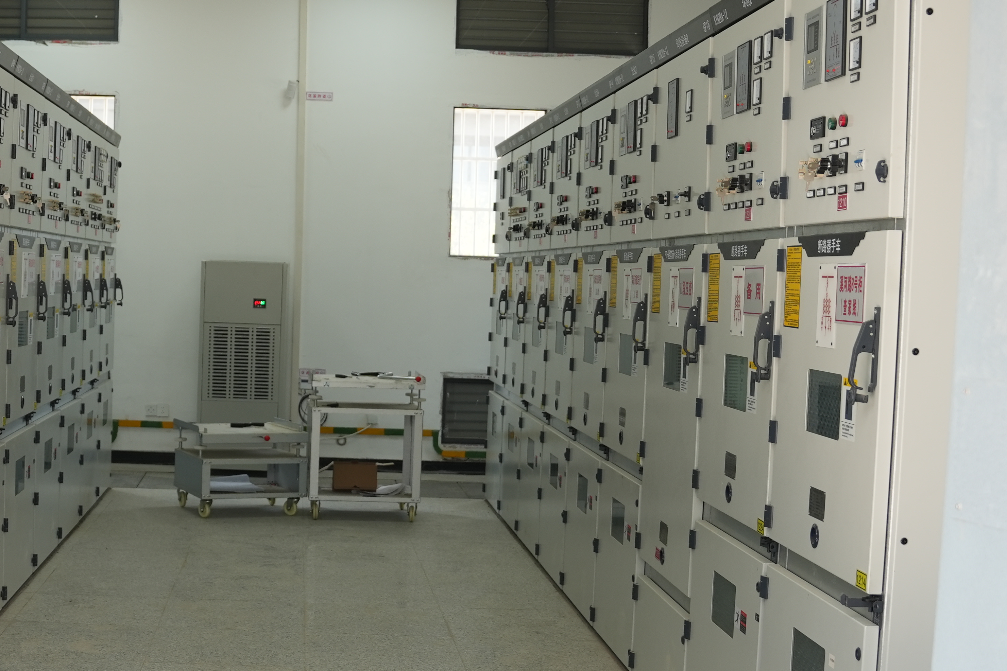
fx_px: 1566
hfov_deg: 34.8
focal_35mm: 56
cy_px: 397
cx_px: 245
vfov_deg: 24.2
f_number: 3.2
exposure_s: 1/125
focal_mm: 24
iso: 250
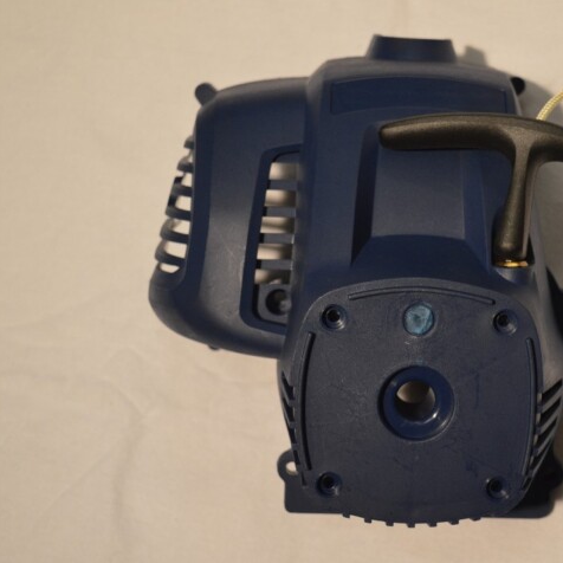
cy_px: 281
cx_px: 422
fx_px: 1490
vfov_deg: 21.4
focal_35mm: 81
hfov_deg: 21.2
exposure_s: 1/40
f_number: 5
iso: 400
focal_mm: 42
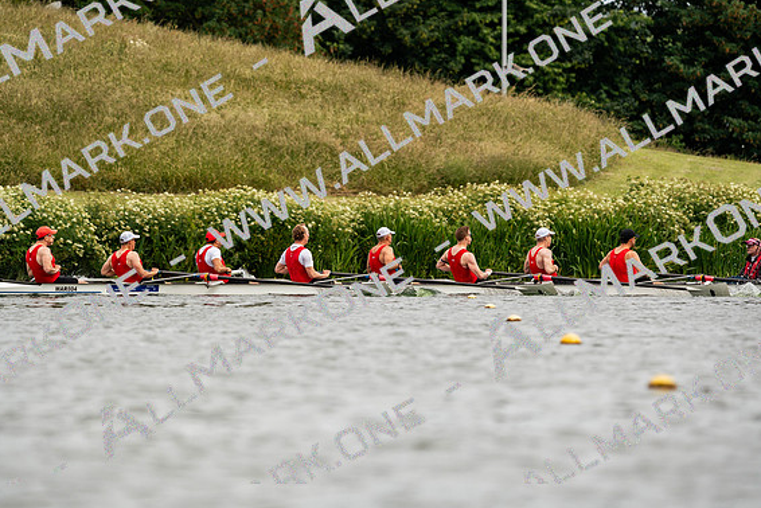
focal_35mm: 383
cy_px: 253
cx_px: 374
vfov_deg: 3.6
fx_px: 8100
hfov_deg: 5.4
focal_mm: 374
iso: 320
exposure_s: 1/2000
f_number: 6.3
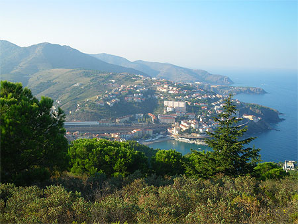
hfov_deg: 51.3
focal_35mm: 36
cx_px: 149
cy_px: 112
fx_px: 310
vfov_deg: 39.7
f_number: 5.4
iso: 64
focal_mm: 6.3
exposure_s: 1/125
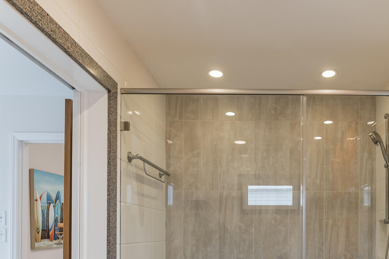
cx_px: 271
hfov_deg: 59.9
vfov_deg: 40.5
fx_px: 324
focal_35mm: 30
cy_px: 231
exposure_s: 1/25
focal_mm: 16
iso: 400
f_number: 5.6
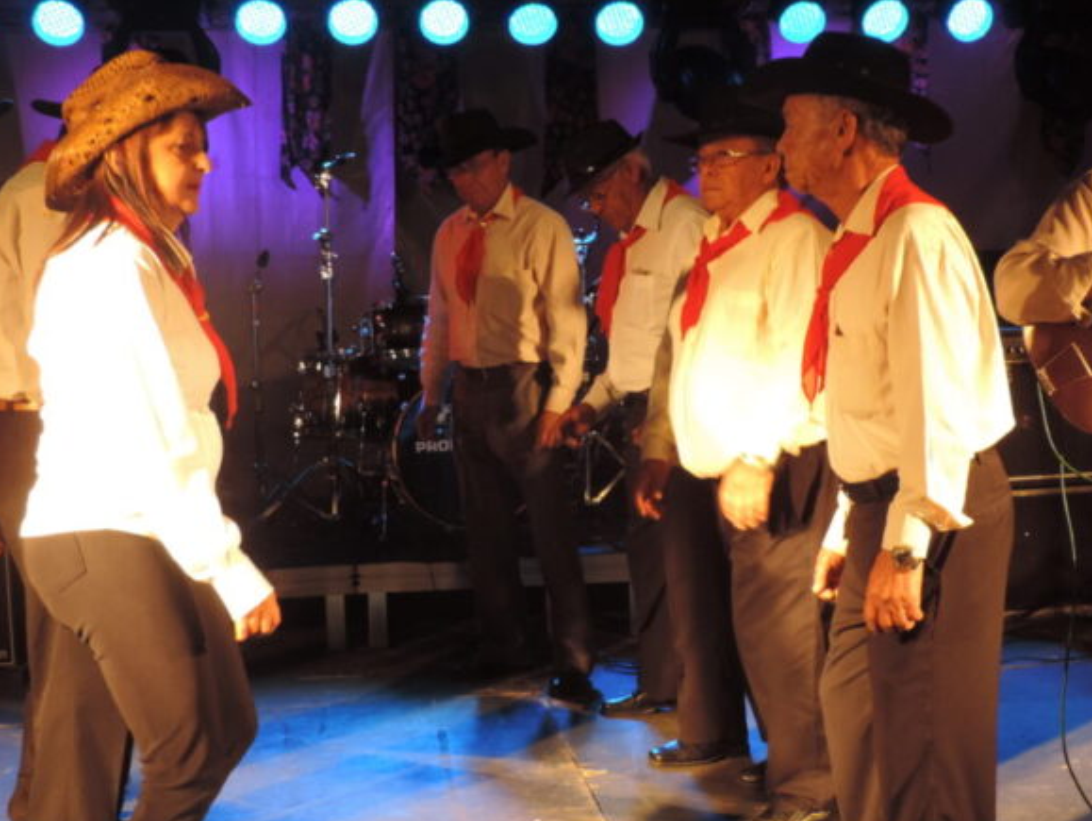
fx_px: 1799
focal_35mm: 57
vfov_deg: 25.7
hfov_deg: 33.7
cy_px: 406
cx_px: 617
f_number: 3.4
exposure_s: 1/50
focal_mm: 7.6
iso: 250
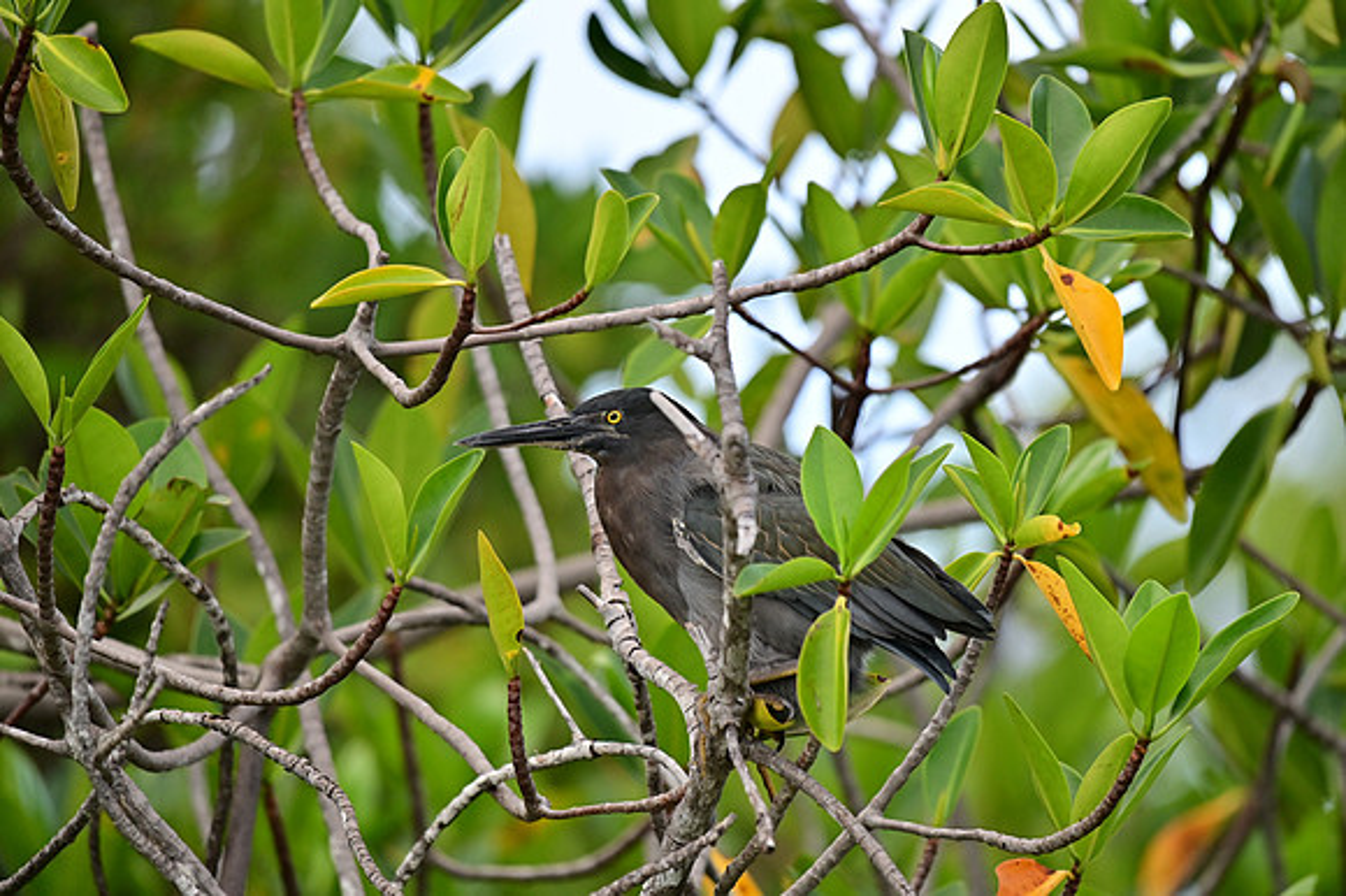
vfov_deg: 2.3
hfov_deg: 3.4
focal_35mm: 600
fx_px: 22420
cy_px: 448
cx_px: 673
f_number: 6.3
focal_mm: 600
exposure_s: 1/1250
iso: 1250
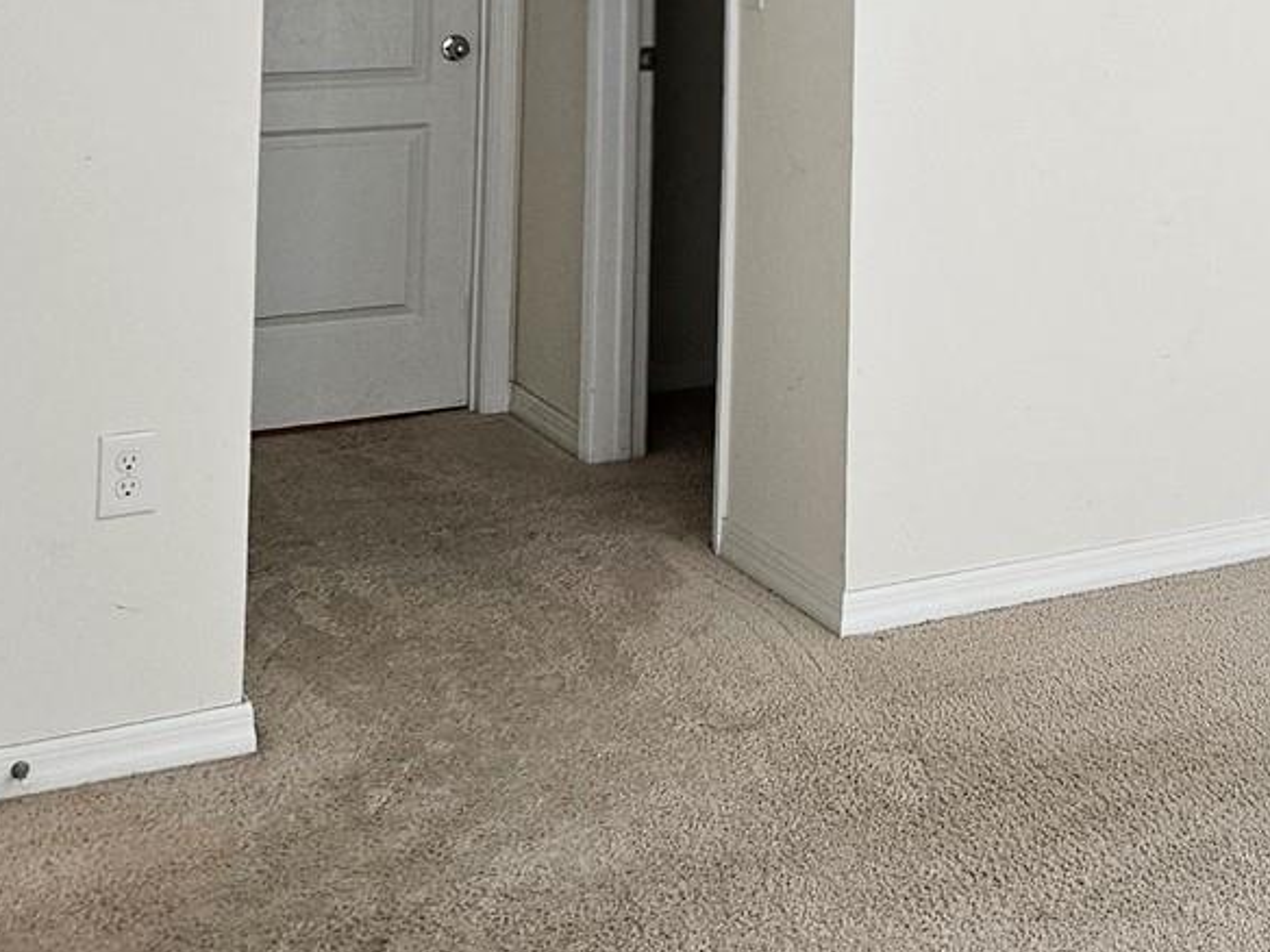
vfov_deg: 21.5
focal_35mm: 63
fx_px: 2311
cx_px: 1327
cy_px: -213
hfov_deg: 28.5
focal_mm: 5.4
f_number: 1.8
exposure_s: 1/359
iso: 320
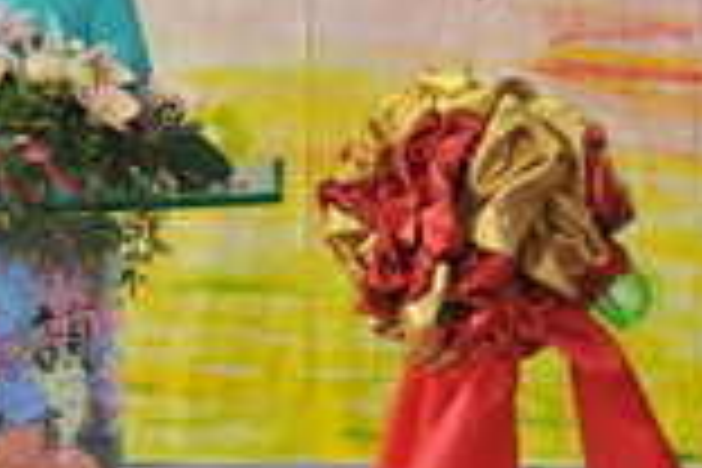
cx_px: 117
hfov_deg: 11.4
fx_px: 3490
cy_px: 45
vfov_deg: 7.6
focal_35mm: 179
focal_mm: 70
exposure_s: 1/100
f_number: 8
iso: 1600
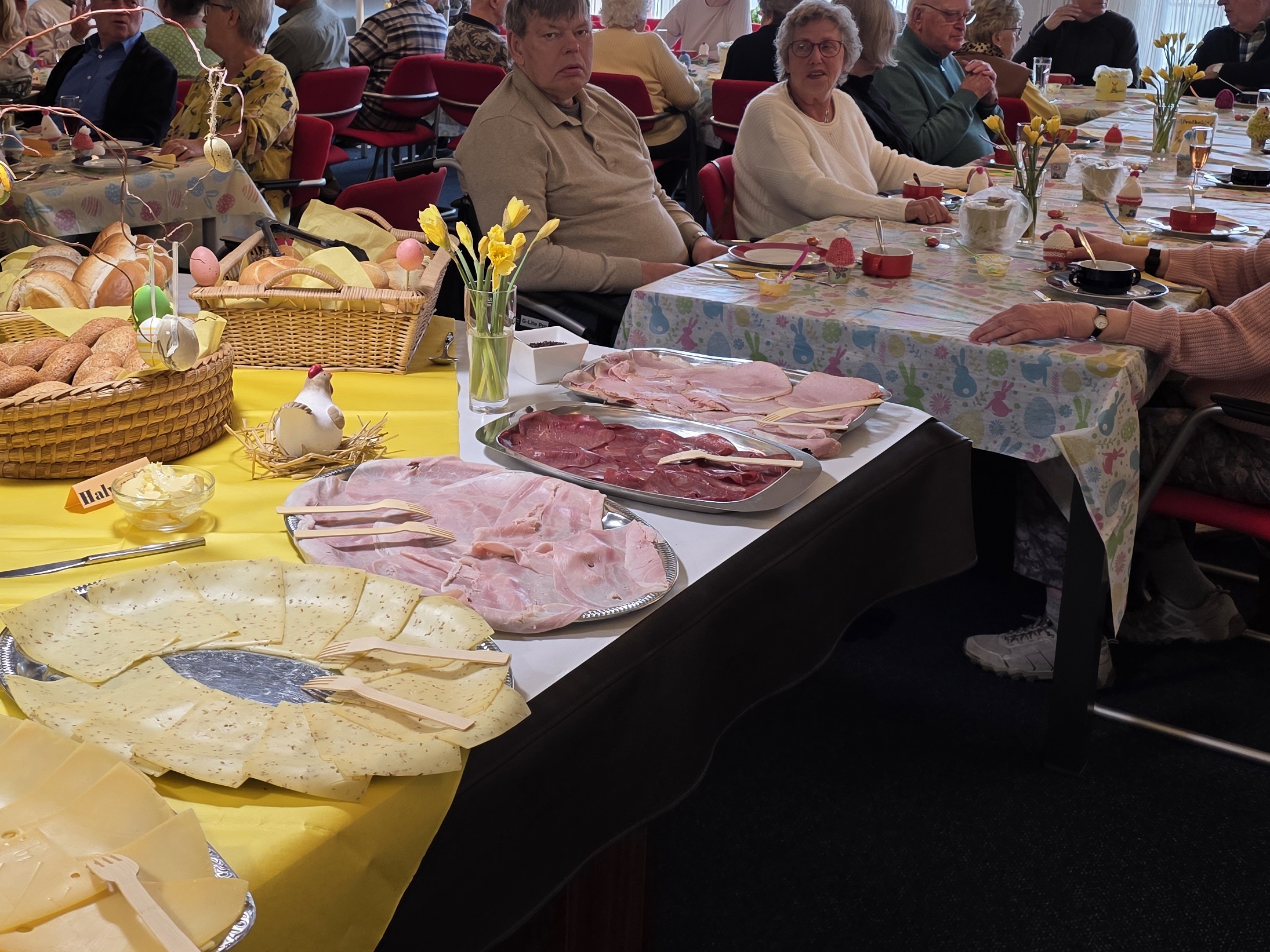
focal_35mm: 42
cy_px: 316
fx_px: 1541
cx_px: 475
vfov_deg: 34.0
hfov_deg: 44.4
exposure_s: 1/100
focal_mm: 6.3
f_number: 1.7
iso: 100
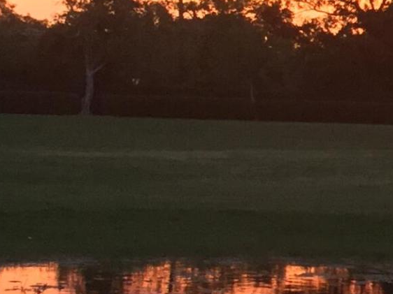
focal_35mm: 159
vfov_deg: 9.3
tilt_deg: -1.4
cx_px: 418
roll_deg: -2.6
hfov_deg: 12.2
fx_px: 1804
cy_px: 130
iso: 125
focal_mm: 3.3
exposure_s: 1/30
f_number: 2.4
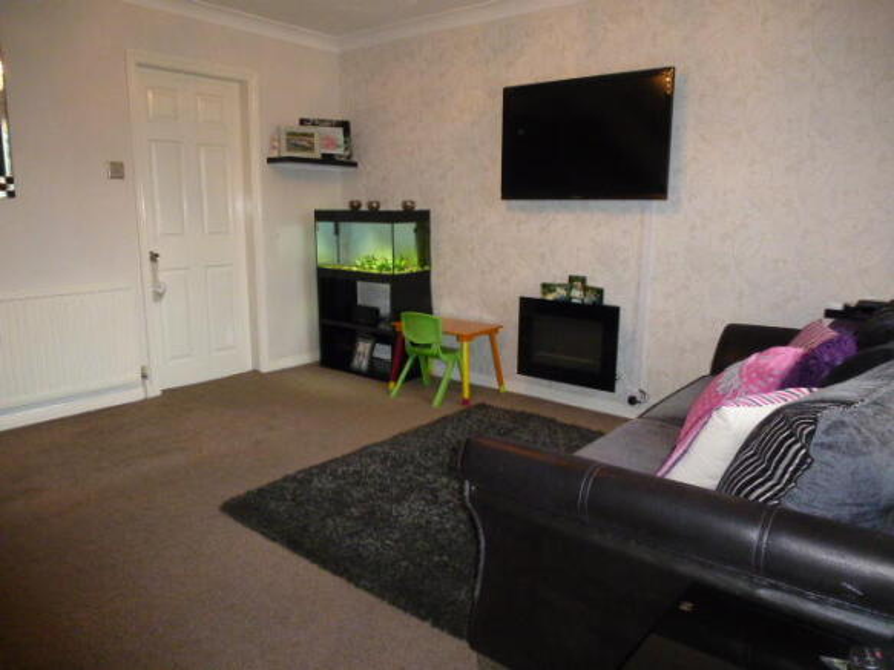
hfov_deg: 71.6
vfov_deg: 56.8
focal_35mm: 24
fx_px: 620
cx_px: 447
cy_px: 335
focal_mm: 4.3
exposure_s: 1/60
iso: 800
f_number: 3.3
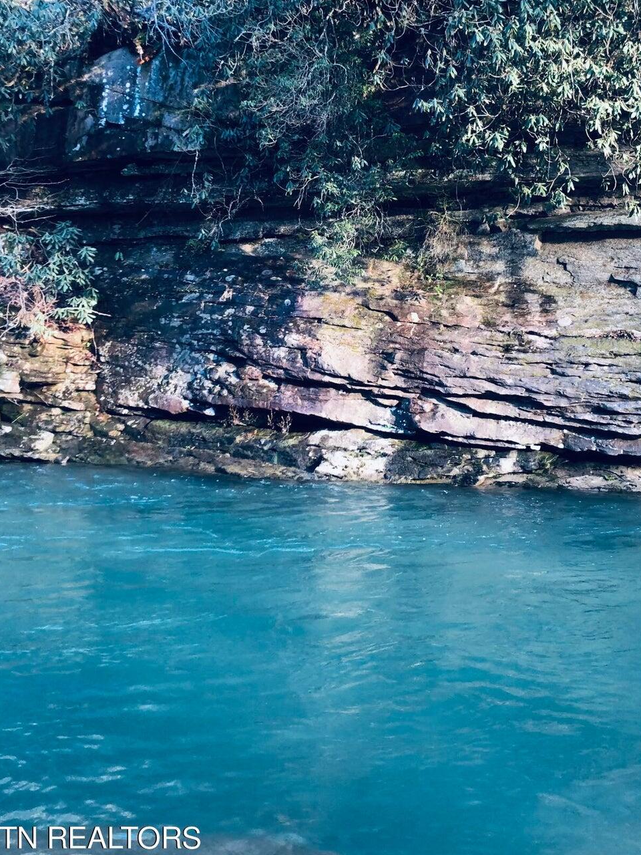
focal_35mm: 35
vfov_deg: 52.4
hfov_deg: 40.6
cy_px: 353
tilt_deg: +1.5
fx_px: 864
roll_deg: -2.7
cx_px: 377
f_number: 1.8
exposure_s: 1/30
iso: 25
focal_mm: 4
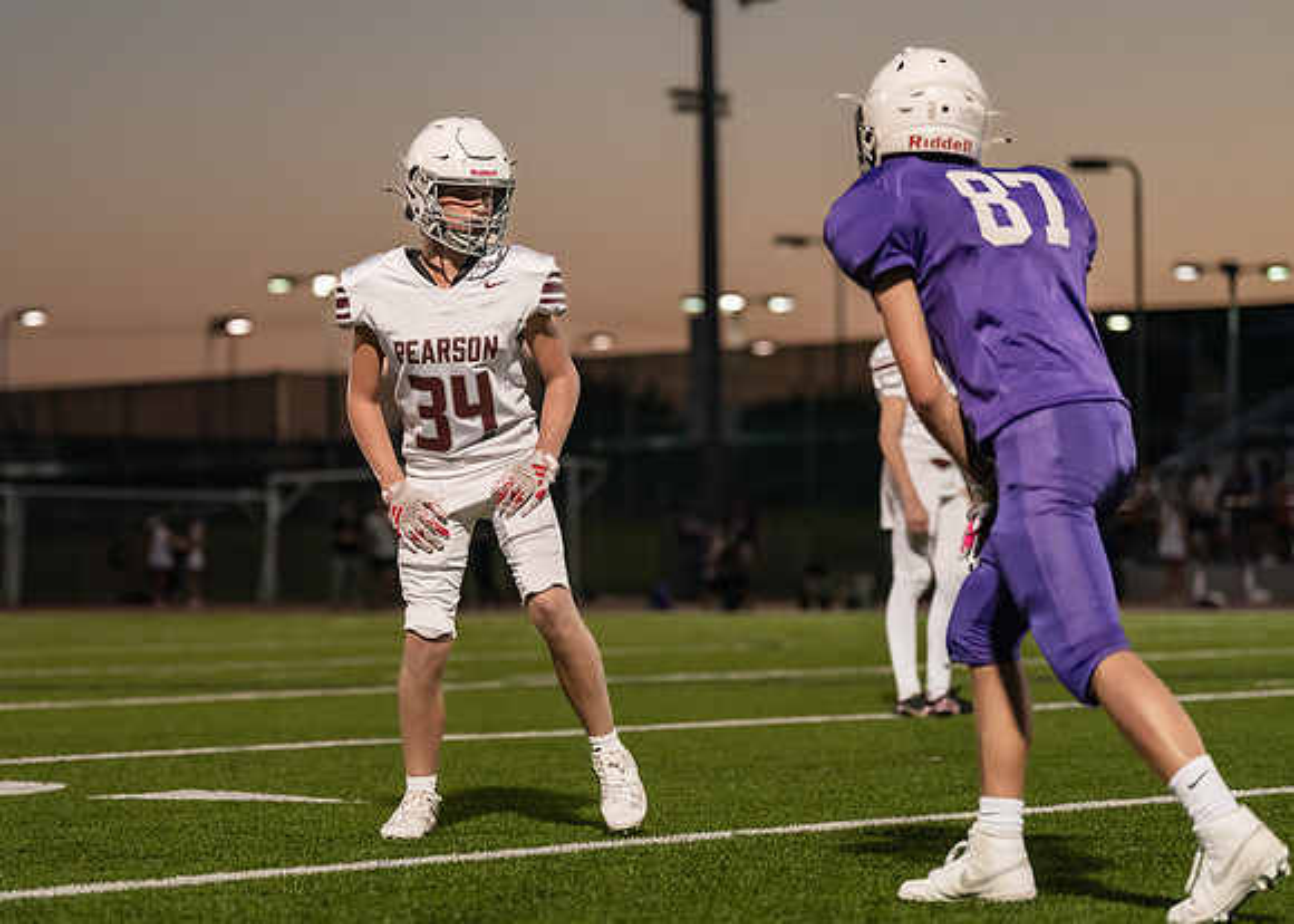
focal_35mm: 130
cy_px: 486
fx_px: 4761
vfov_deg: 11.1
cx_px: 507
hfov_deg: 15.5
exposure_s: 1/1250
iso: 3200
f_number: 2.8
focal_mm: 108
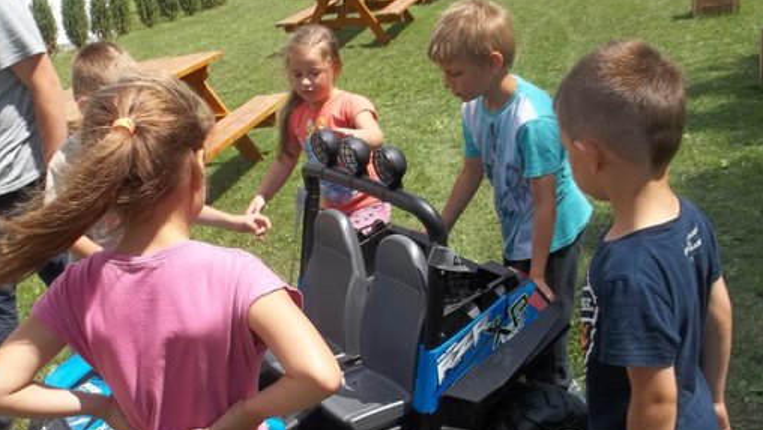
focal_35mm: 46
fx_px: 931
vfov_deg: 25.7
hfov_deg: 44.2
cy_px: 313
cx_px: 281
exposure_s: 1/125
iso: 64
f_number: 8
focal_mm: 5.9
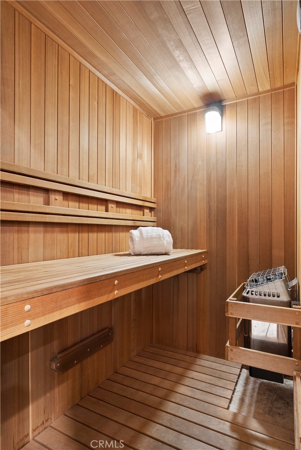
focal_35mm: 20
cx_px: 150
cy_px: 225
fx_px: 250
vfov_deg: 83.9
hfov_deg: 62.0
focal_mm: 20
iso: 250
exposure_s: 8
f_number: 8
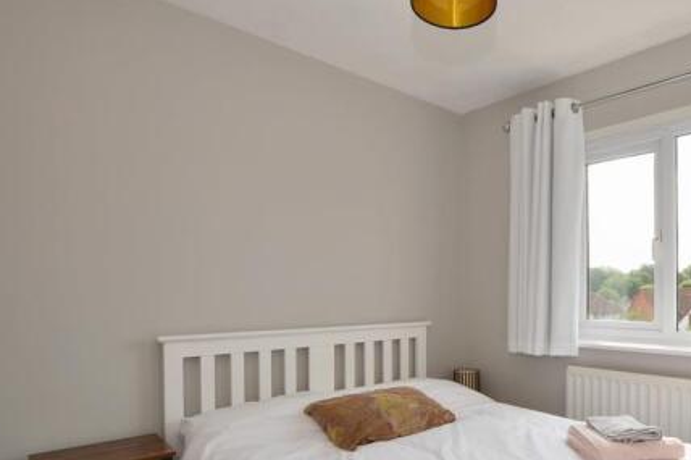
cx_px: 452
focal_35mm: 23
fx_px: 441
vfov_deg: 54.2
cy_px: 298
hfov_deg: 74.1
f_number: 11
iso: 400
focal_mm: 10
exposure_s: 1/50
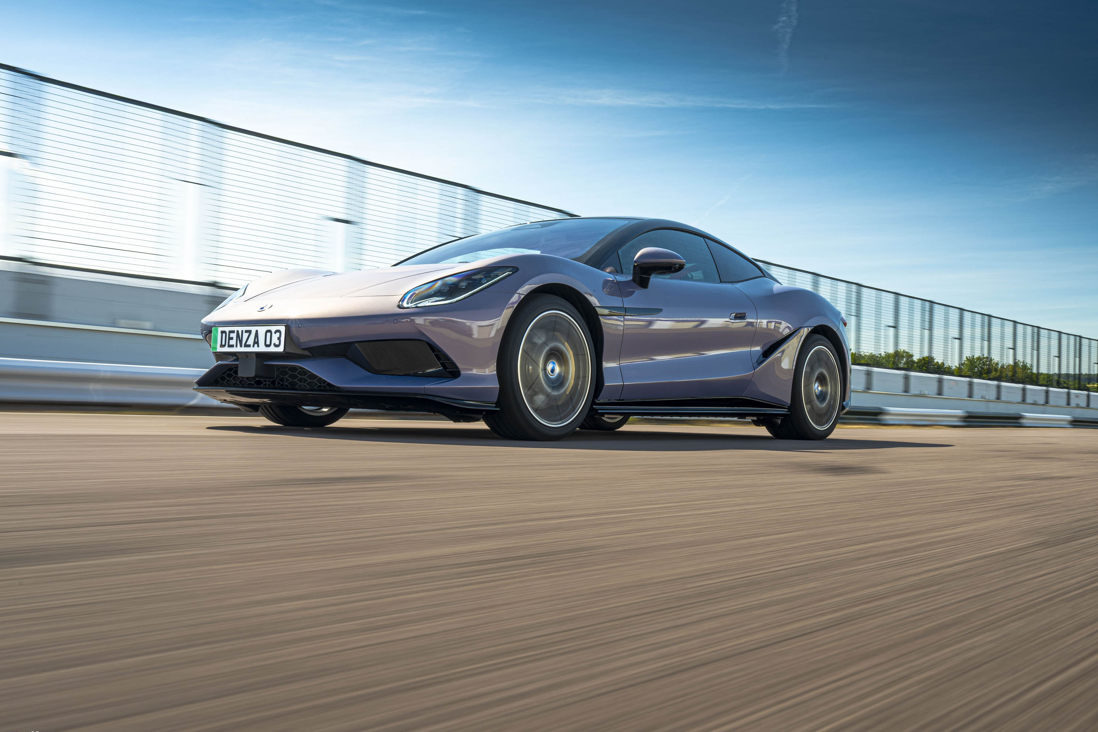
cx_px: 556
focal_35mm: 38
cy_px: 353
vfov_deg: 35.0
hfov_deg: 50.7
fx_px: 1159
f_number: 16
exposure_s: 1/15
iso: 50
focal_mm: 35
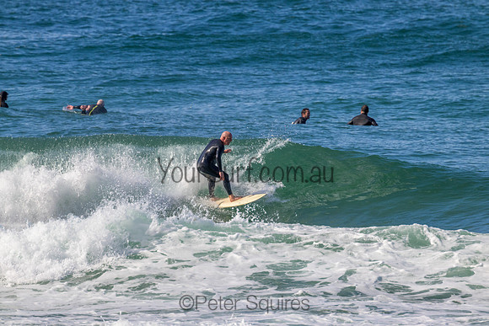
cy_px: 163
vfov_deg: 1.7
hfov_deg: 2.6
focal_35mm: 800
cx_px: 244
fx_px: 10869
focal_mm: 800
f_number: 11
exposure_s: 1/2000
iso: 1100
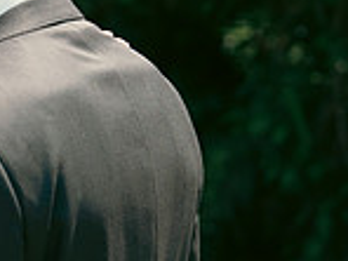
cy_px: 135
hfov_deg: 7.6
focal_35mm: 256
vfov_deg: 5.8
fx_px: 2574
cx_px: -136
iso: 500
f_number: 3.5
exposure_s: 1/1600
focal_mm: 68
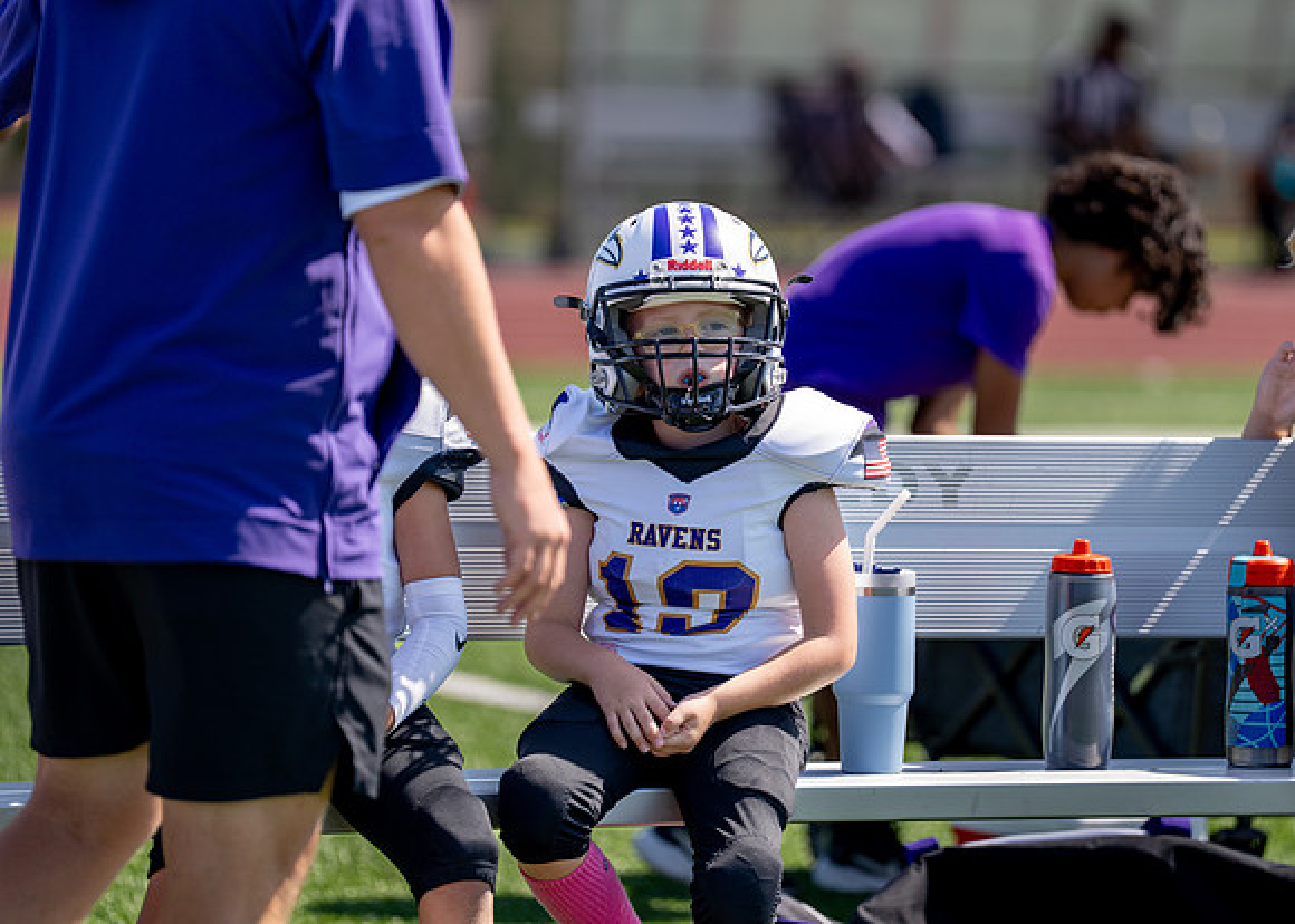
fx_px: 8437
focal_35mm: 229
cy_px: 438
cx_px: 746
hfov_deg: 8.8
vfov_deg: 6.3
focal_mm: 200
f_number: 2.8
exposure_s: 1/2000
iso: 200
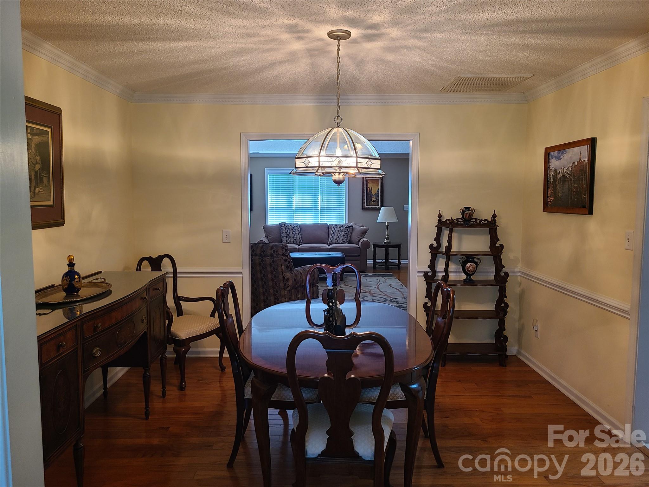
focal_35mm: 26
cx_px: 324
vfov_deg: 53.1
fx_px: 487
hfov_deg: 67.3
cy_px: 244
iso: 80
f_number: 1.8
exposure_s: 1/60
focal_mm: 5.4
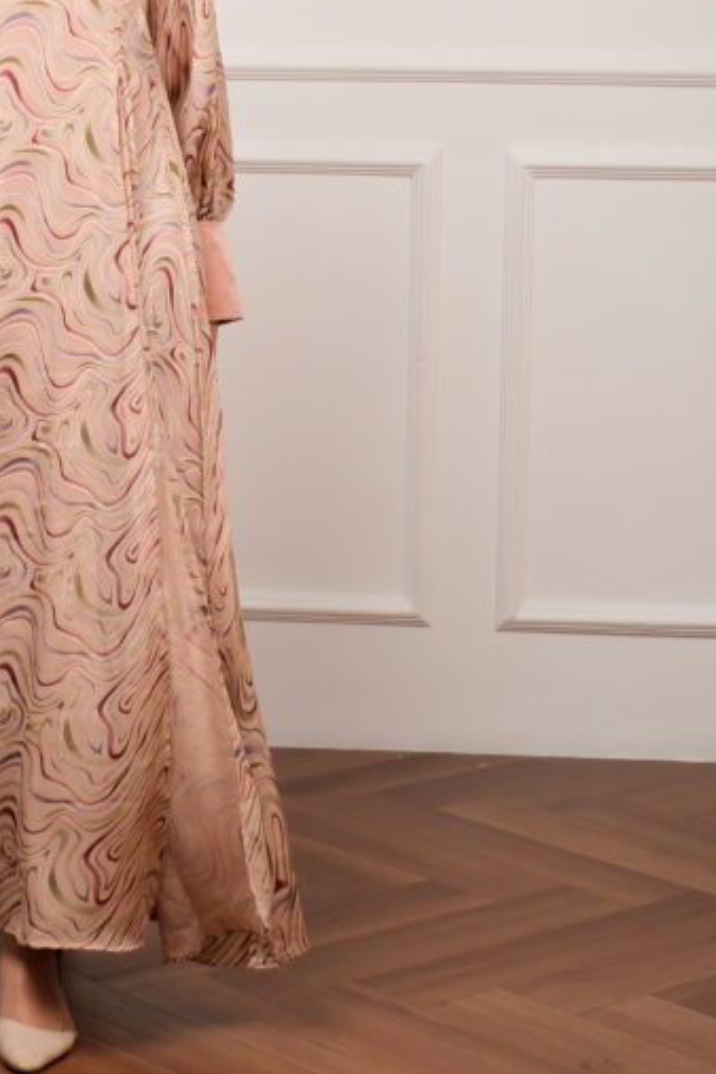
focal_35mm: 107
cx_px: 69
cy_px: 290
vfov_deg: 19.0
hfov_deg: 12.7
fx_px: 3192
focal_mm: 35
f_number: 5.6
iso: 125
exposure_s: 1/200
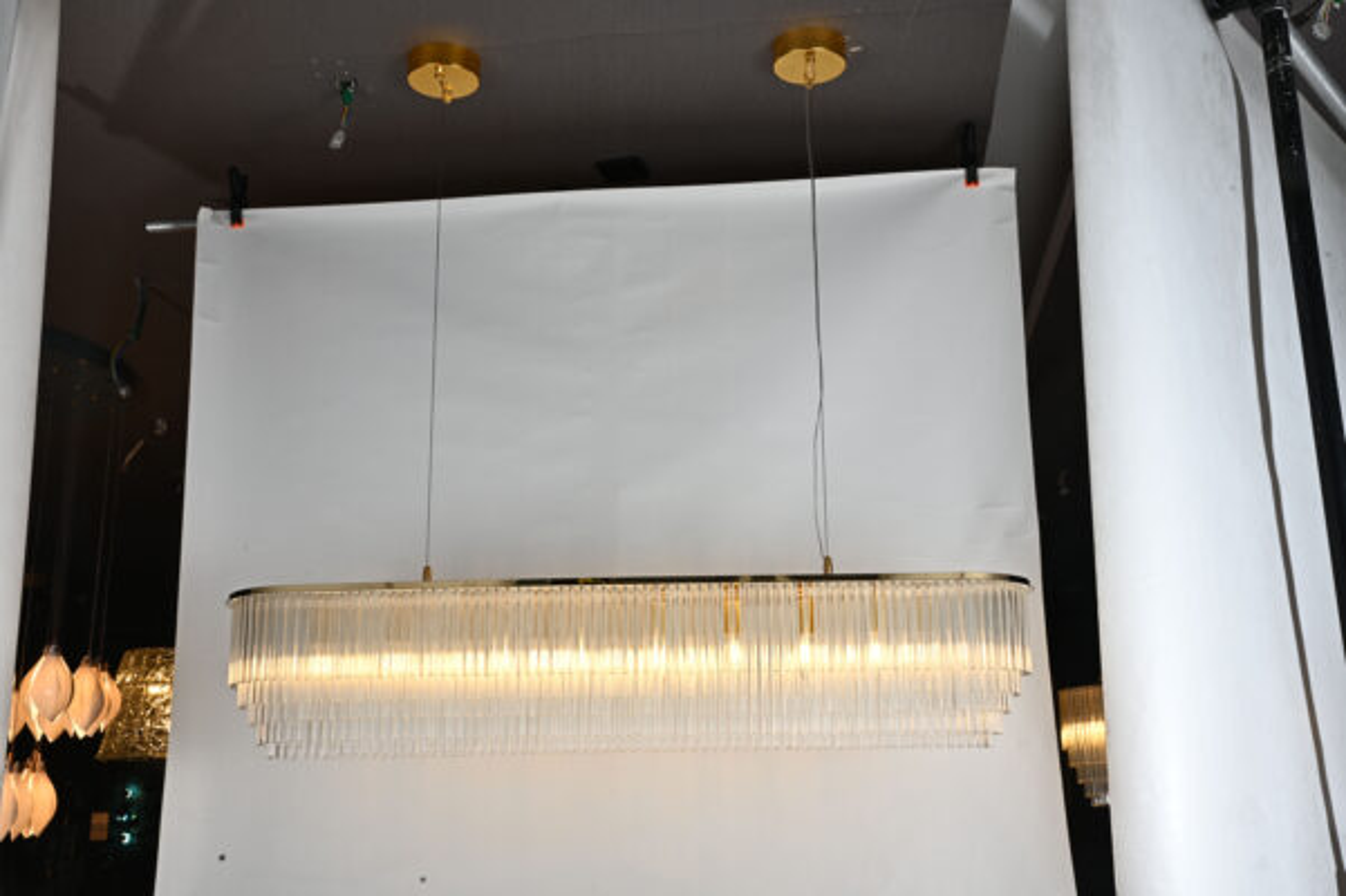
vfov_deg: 33.4
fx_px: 1495
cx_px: 673
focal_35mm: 40
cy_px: 448
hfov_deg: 48.5
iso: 160
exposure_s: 1/13
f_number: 16
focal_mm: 40
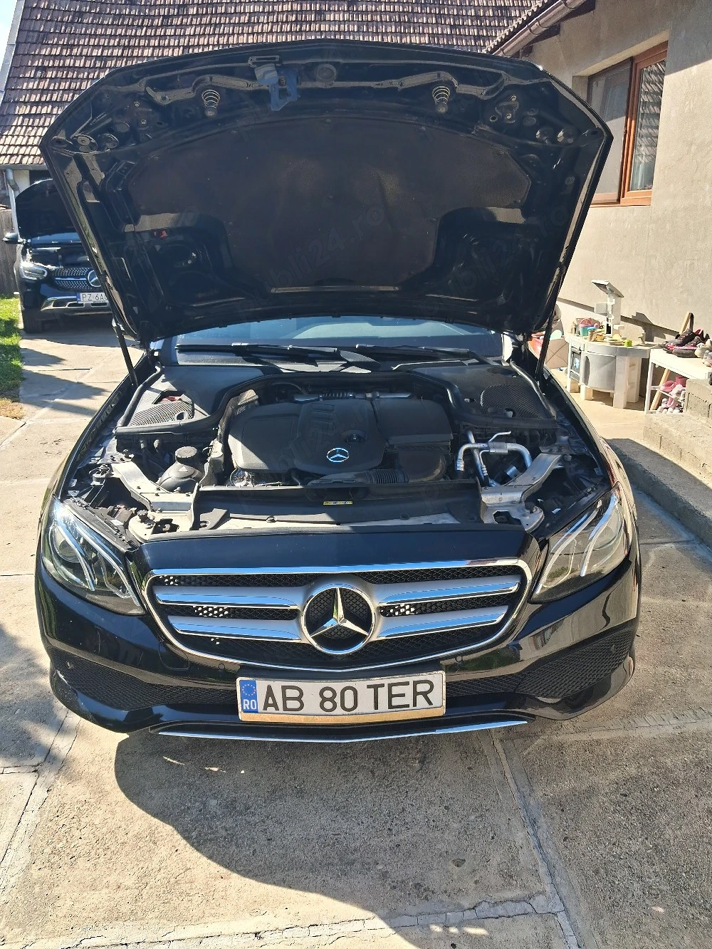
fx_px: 740
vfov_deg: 65.3
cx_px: 356
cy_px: 474
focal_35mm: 27
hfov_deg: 51.4
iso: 25
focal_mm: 4
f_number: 1.8
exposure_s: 1/303
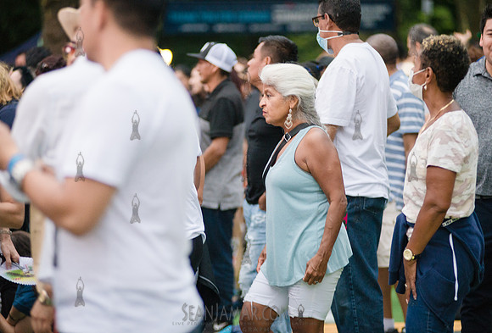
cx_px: 264
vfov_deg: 9.0
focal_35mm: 155
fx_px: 2125
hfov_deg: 13.2
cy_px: 176
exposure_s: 1/200
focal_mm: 145
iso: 3200
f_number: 3.2
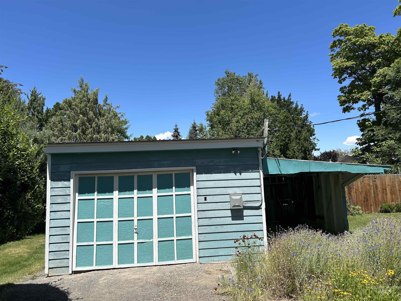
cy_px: 150
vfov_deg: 53.1
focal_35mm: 26
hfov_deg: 67.3
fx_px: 301
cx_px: 200
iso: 50
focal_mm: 5.7
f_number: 1.5
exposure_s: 1/3968
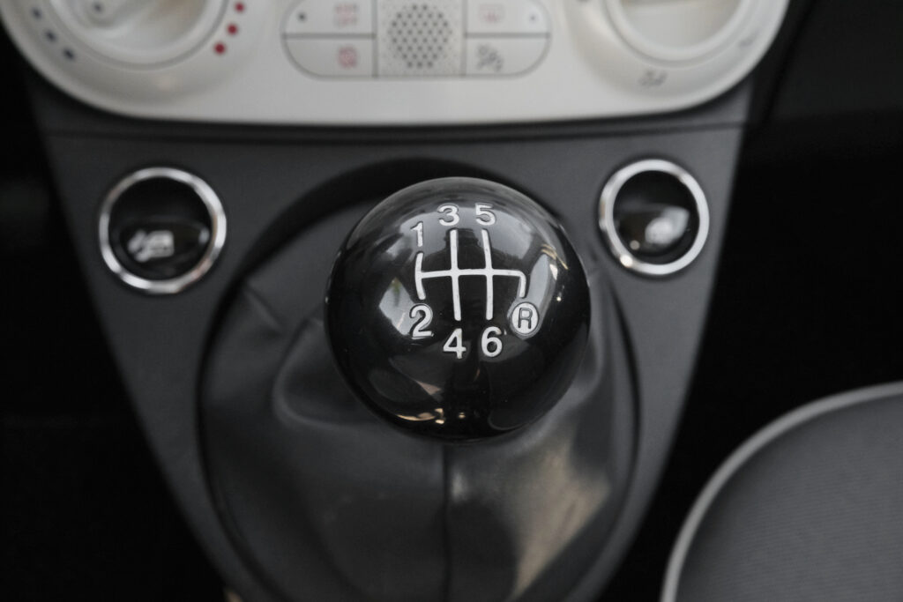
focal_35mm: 36
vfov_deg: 36.9
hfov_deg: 53.1
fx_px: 903
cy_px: 301
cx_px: 452
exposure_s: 1/180
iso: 2000
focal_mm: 24.2
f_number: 8
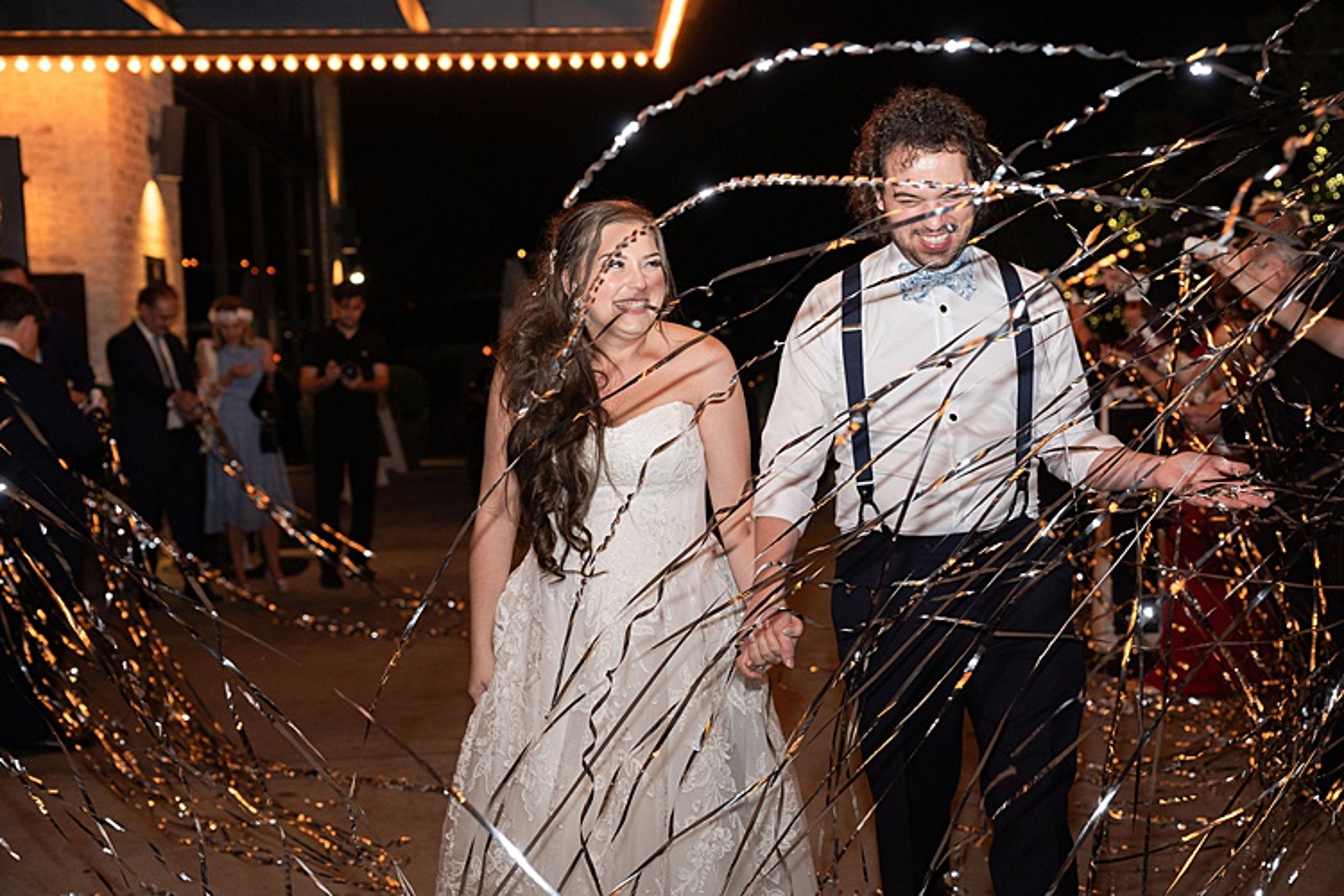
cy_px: 448
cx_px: 672
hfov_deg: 49.2
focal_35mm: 39
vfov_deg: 34.0
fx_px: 1467
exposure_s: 1/250
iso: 500
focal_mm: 39
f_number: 3.2
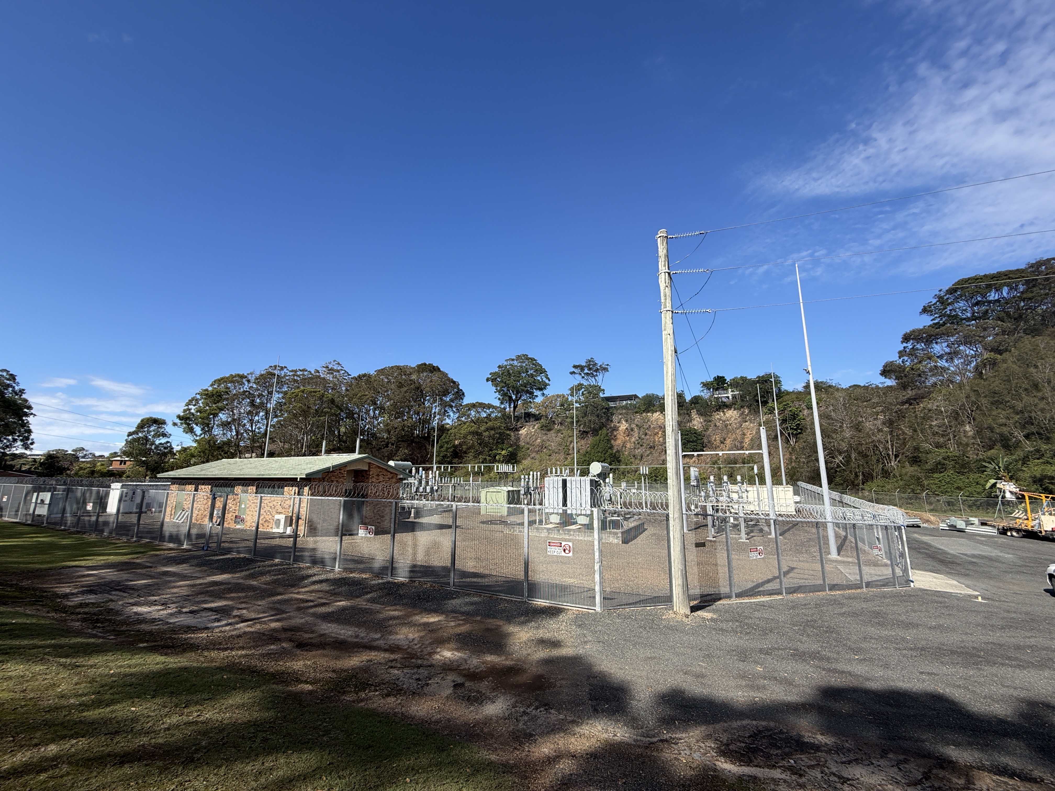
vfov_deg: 85.7
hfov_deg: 102.1
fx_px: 427
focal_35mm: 14
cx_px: 528
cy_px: 396
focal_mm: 2.22
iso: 25
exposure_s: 1/770
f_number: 2.2
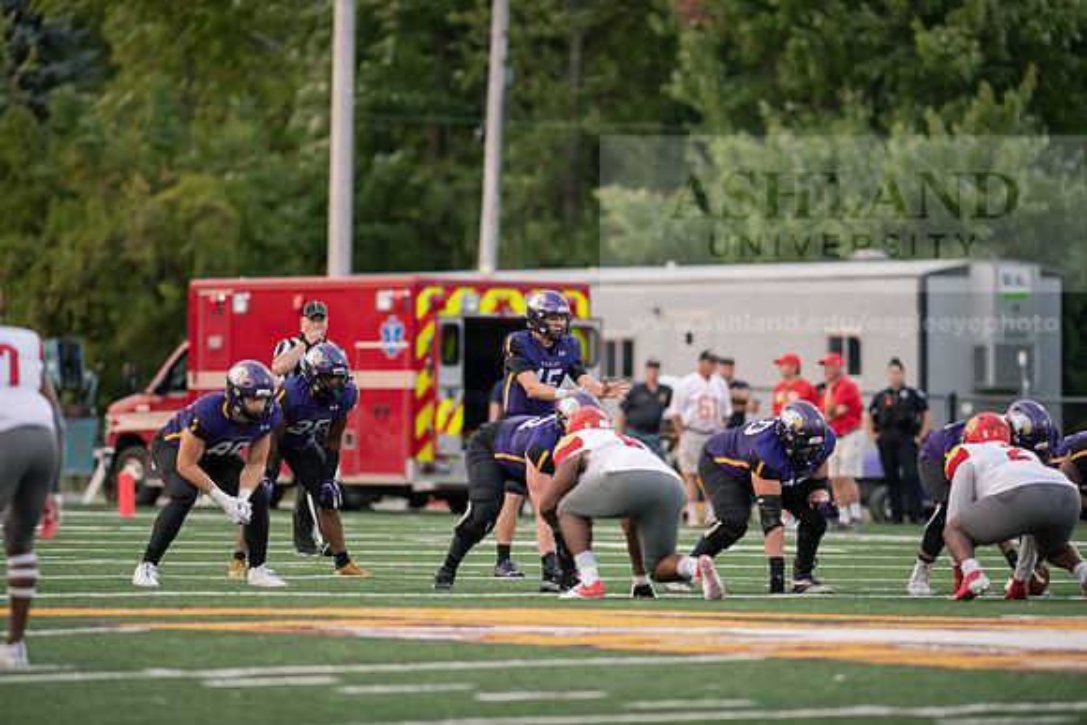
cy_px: 362
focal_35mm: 300
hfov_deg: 6.9
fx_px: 9060
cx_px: 544
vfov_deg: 4.6
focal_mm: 300
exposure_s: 1/800
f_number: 2.8
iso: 2000
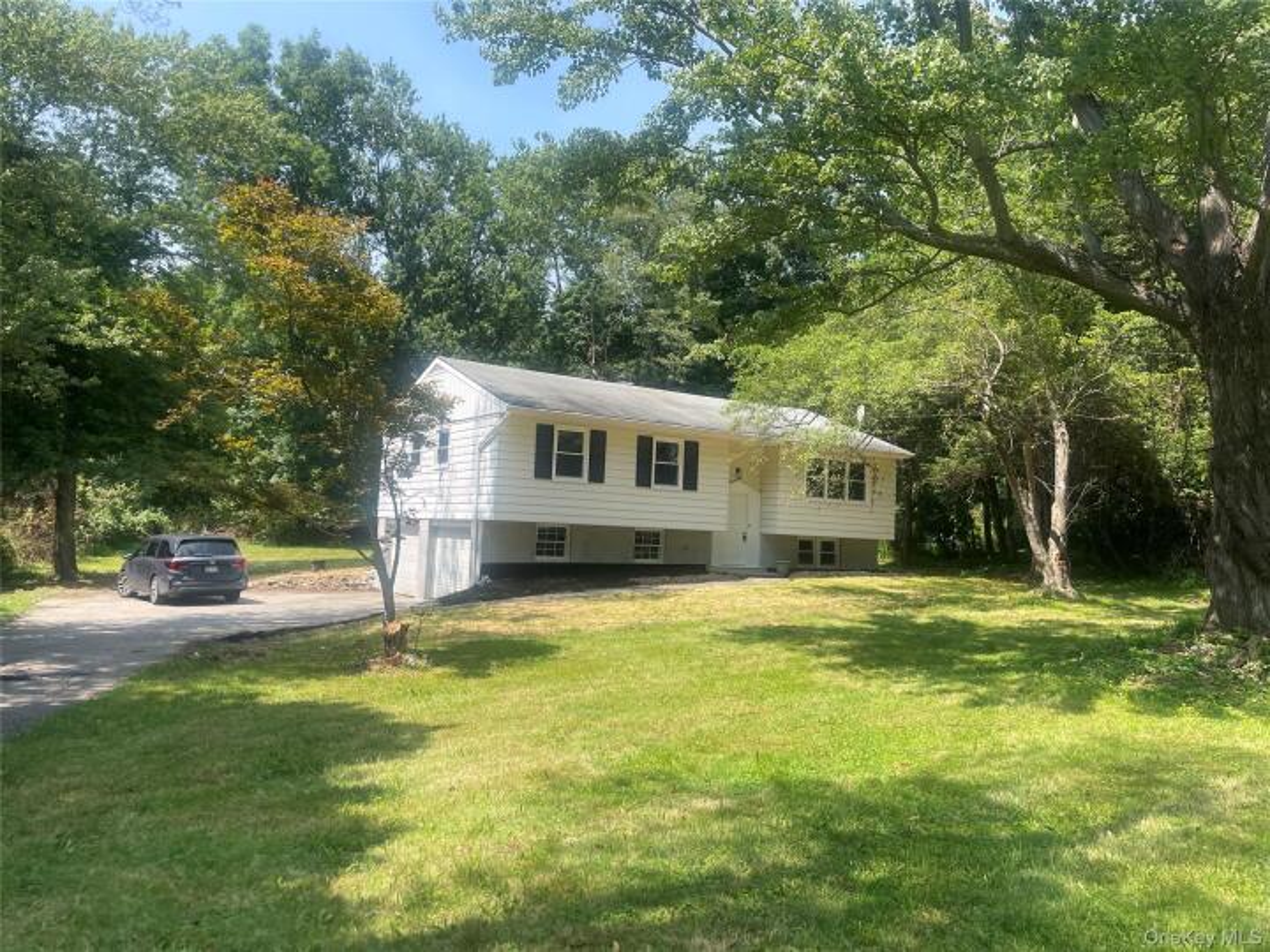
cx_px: 635
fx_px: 954
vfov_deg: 53.1
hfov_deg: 67.3
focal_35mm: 26
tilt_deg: +1.7
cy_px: 476
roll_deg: -0.1
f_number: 1.6
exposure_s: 1/1221
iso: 32
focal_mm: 4.2
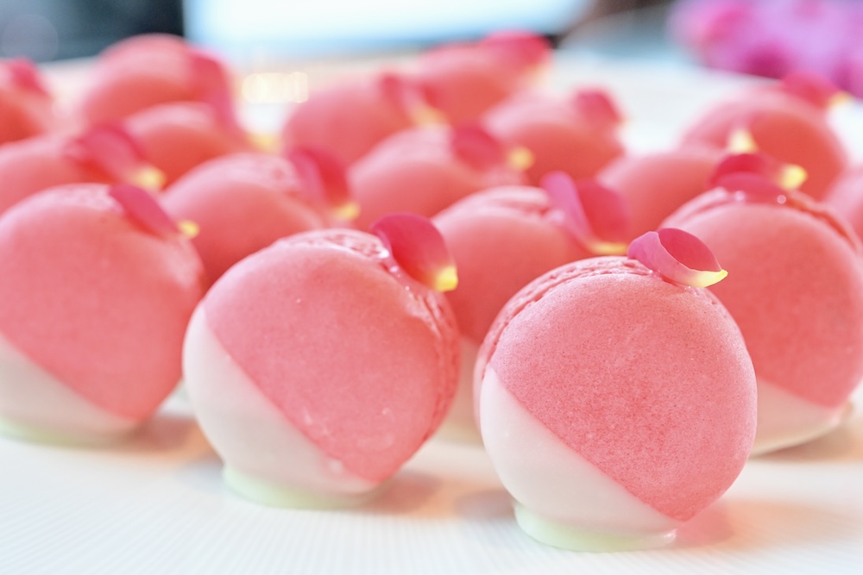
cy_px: 288
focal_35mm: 60
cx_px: 432
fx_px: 1438
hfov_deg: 33.4
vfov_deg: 22.6
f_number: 7.1
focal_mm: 60
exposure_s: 1/200
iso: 6400
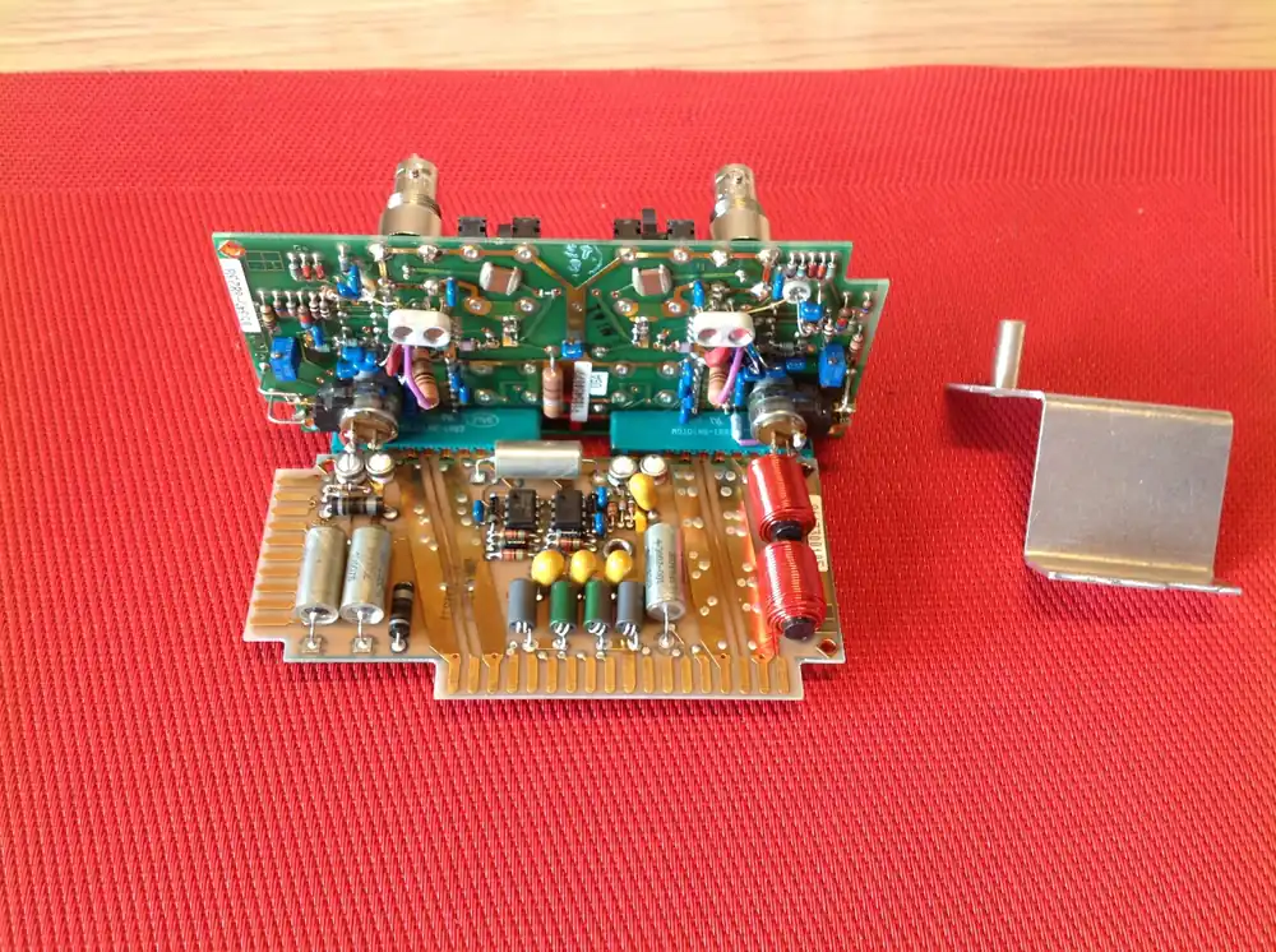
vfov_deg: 40.6
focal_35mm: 35
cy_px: 476
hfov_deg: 52.7
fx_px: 1288
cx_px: 638
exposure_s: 1/15
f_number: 2.4
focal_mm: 4.28
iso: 80
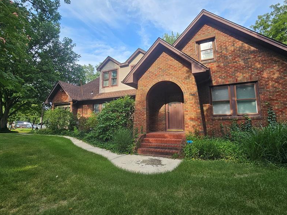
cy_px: 102
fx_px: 141
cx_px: 137
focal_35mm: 17
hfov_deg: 91.0
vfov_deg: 74.7
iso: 50
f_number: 2.2
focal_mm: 2.2
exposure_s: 1/569
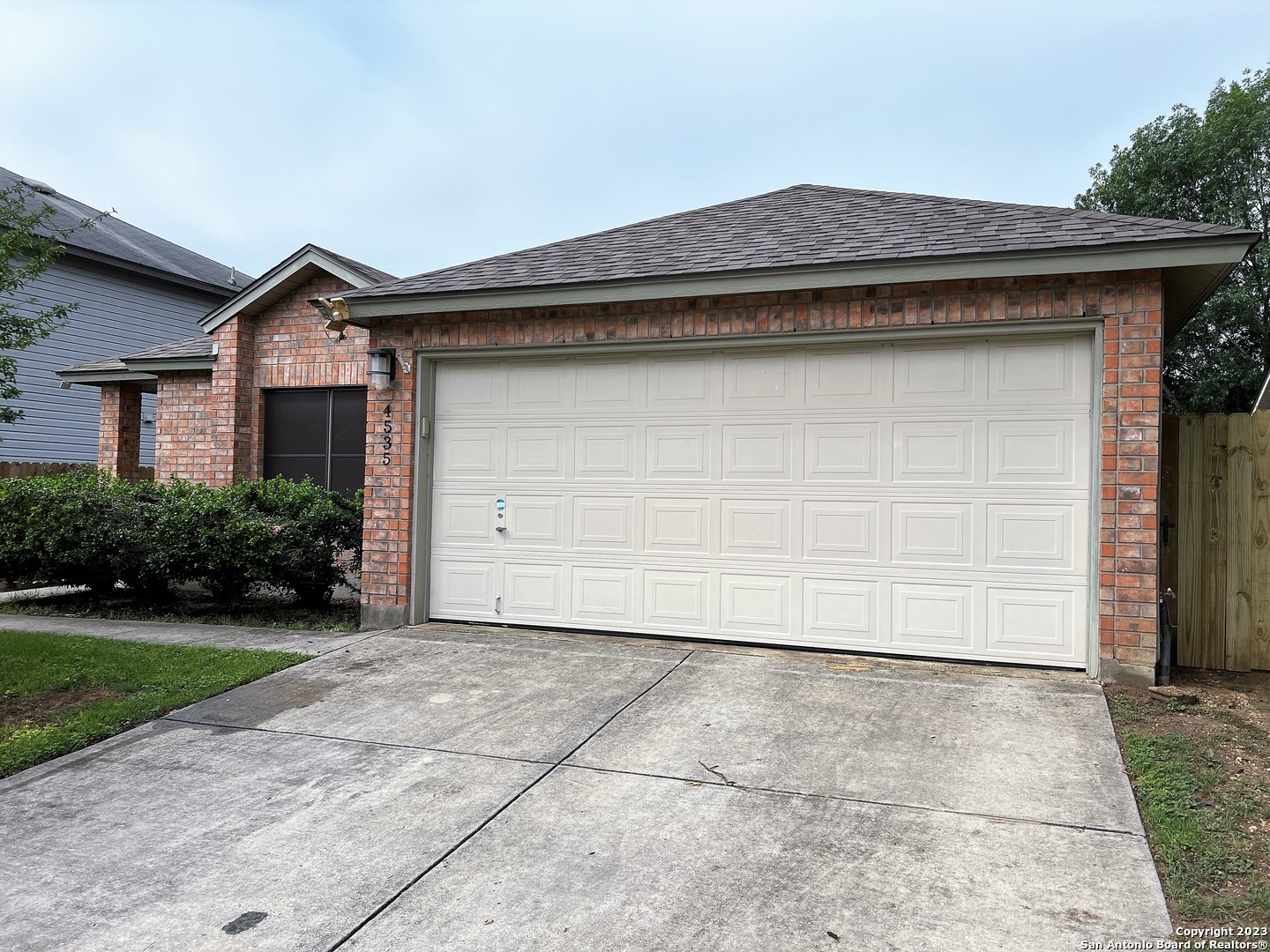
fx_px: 954
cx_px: 635
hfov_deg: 67.3
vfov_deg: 53.1
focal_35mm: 26
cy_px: 476
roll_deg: -1.6
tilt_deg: +0.7
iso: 50
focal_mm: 5.7
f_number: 1.5
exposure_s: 1/5882
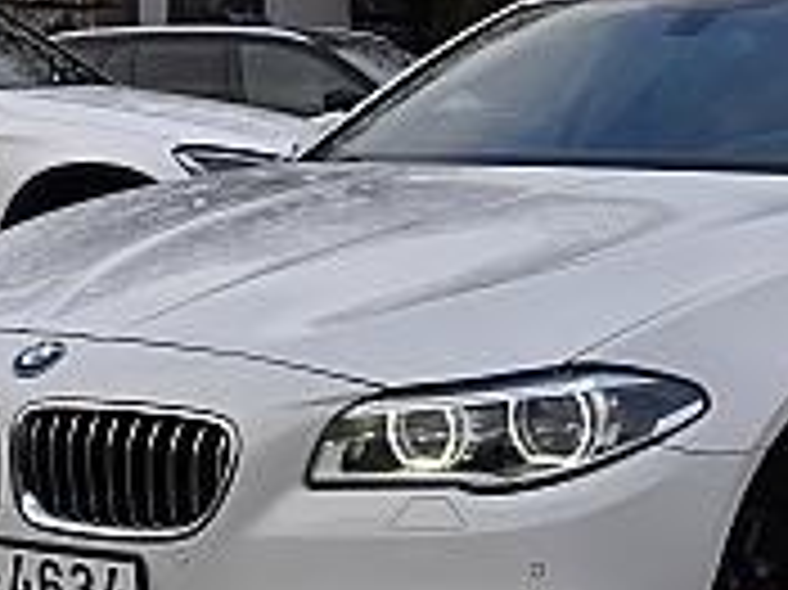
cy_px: 372
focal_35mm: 99
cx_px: 554
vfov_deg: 14.9
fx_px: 2252
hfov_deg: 19.8
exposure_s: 1/250
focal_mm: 30
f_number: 8
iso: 200
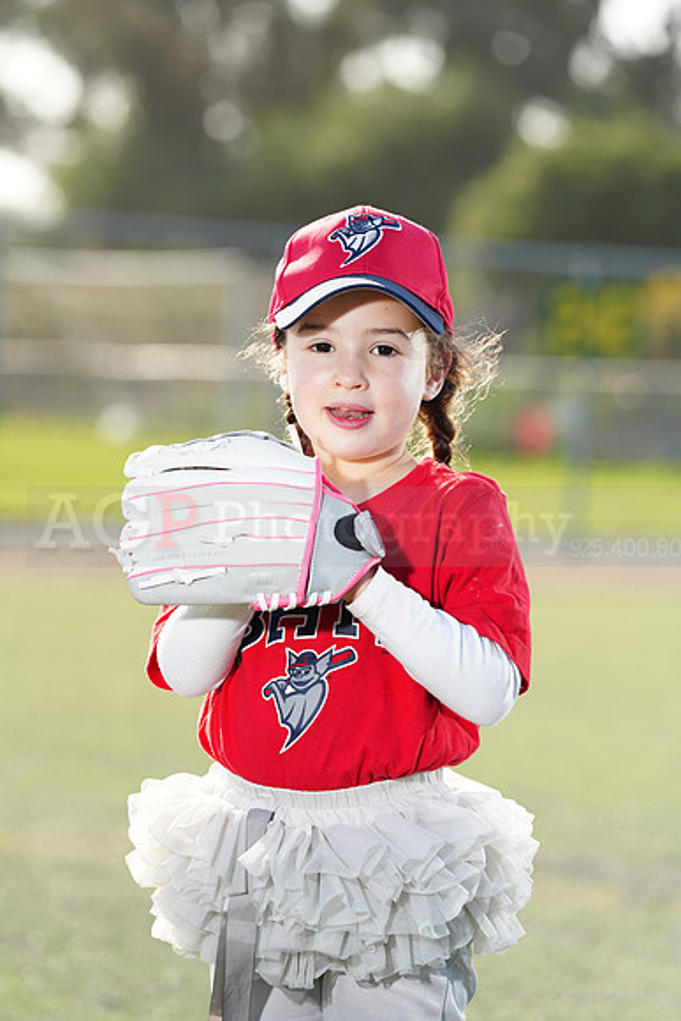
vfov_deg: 12.3
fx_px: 4735
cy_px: 510
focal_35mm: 167
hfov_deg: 8.2
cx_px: 340
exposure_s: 1/250
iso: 100
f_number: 5
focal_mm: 167
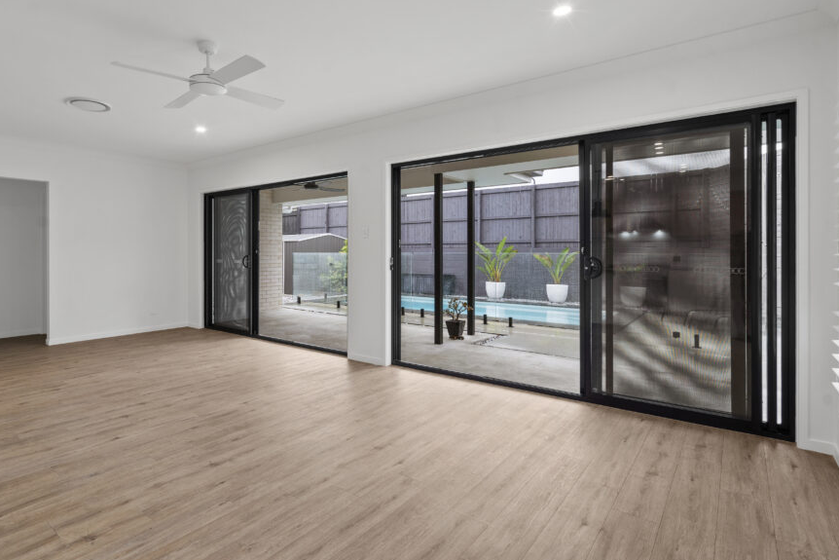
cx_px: 347
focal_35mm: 19
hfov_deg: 86.1
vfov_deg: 64.5
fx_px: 443
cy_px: 261
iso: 800
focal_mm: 16
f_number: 7.1
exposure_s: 1/13
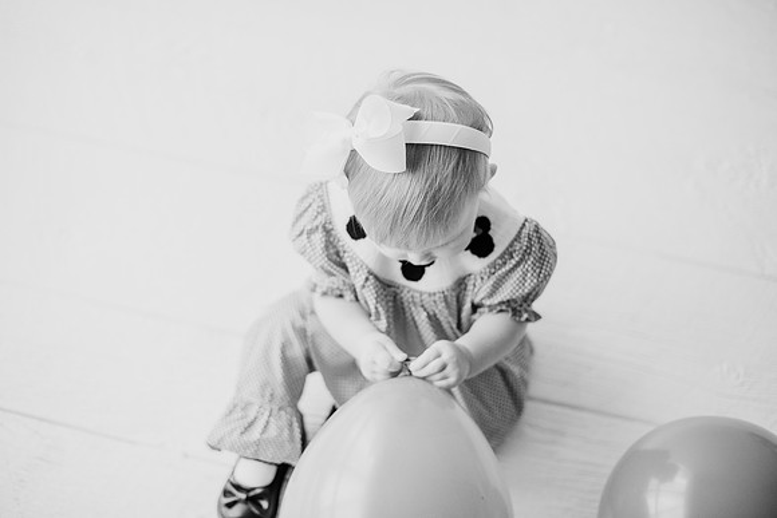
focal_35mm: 50
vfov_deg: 27.0
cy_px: 259
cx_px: 388
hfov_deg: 39.6
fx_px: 1079
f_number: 2
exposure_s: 1/800
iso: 1000
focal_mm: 50
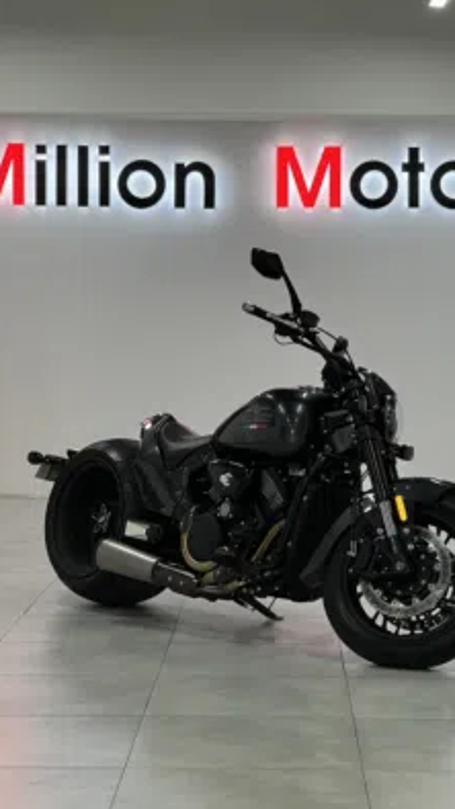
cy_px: 401
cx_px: 254
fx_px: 1824
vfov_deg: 25.0
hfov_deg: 14.2
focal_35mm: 85
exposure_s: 1/50
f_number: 2.8
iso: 200
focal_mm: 9
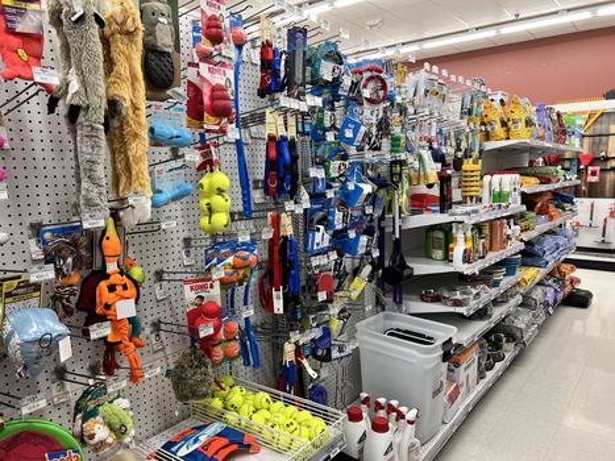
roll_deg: +1.2
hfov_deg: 67.3
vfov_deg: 53.0
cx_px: 308
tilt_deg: -8.9
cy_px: 230
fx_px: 462
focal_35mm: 26
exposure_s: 1/120
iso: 100
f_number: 1.5
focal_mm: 5.7
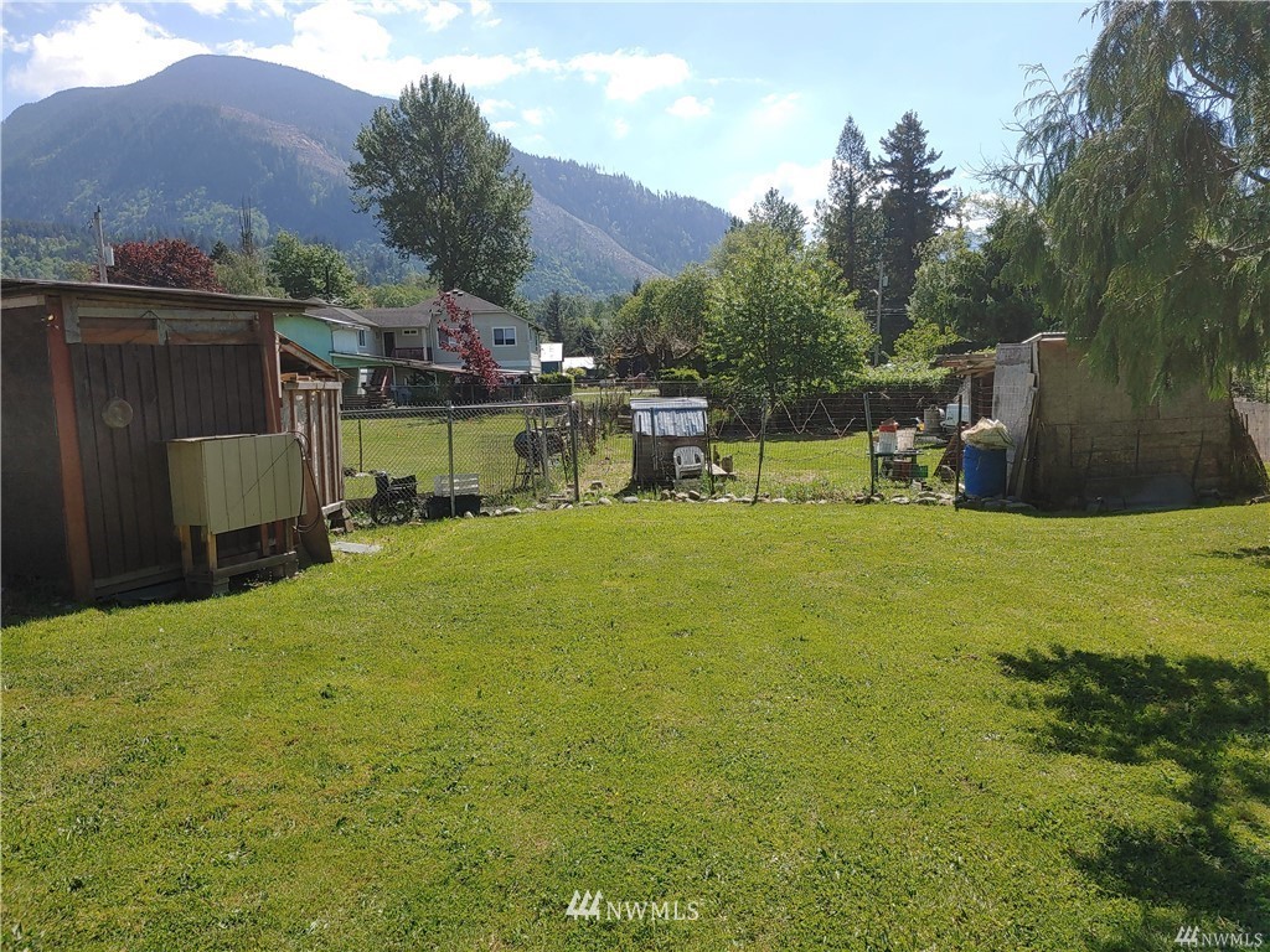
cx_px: 635
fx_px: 917
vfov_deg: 54.9
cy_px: 476
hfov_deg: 69.4
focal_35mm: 25
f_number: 1.5
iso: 50
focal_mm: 4.23
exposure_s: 1/2439
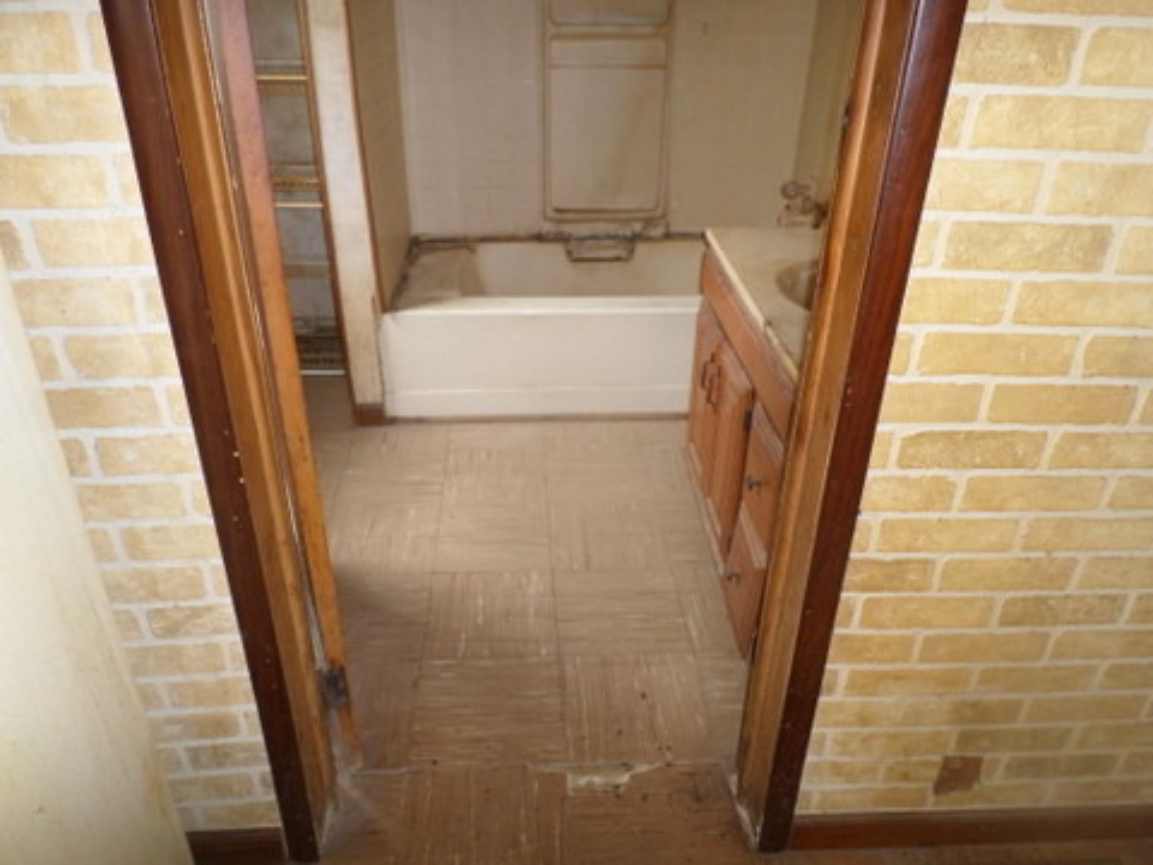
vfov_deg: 54.9
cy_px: 432
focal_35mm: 25
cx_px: 576
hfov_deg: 69.4
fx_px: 833
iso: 160
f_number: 2.5
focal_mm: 4.5
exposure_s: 1/30
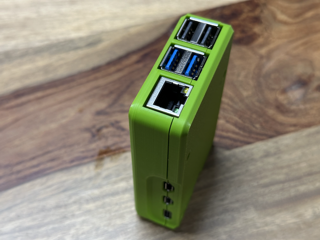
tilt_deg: -54.6
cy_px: 120
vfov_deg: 30.3
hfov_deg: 39.7
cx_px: 160
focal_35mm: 48
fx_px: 444
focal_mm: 6.86
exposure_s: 1/33
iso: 200
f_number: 1.78
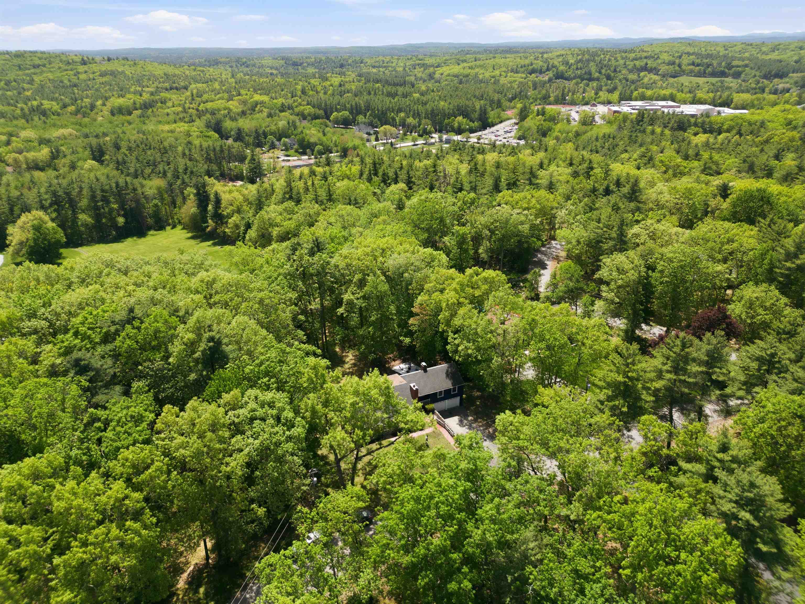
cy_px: 302
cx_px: 402
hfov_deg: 71.6
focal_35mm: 24
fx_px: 558
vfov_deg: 56.8
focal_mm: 6.7
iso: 140
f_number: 1.7
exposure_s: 1/2500
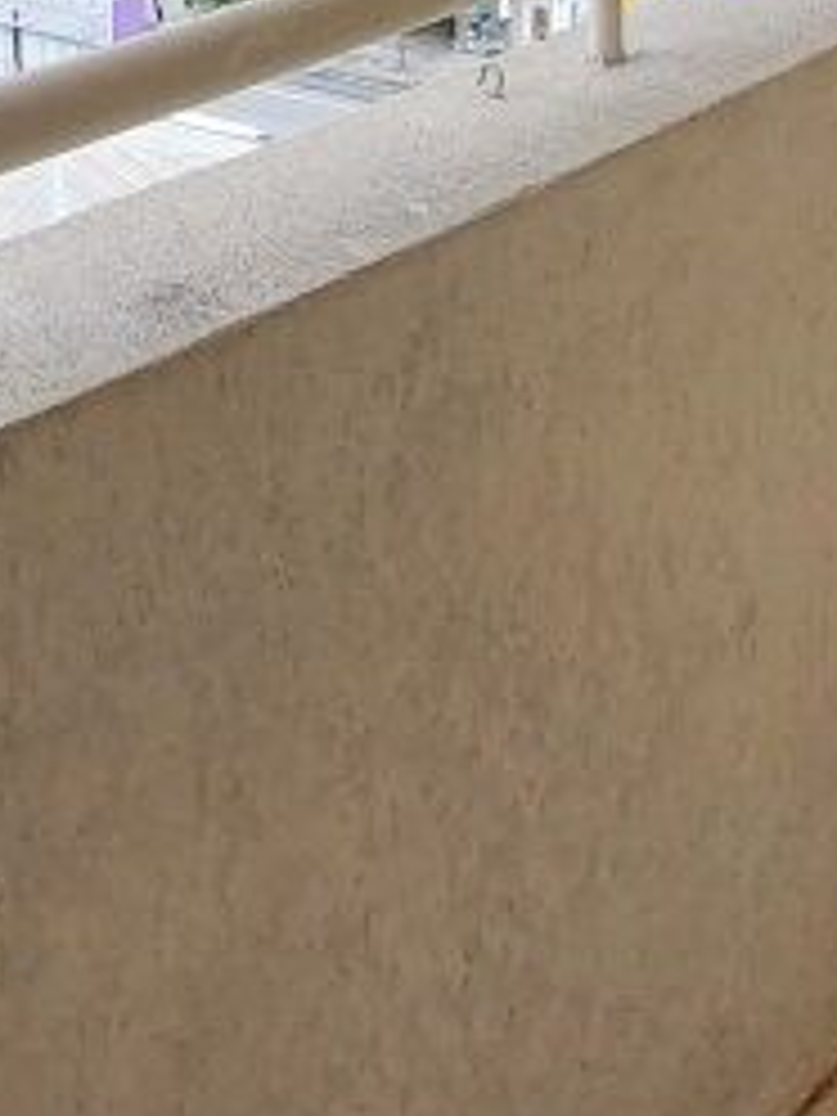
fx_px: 2160
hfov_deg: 21.8
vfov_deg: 22.7
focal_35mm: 67
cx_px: 616
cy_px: -634
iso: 50
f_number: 2.2
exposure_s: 1/311
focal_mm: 1.74
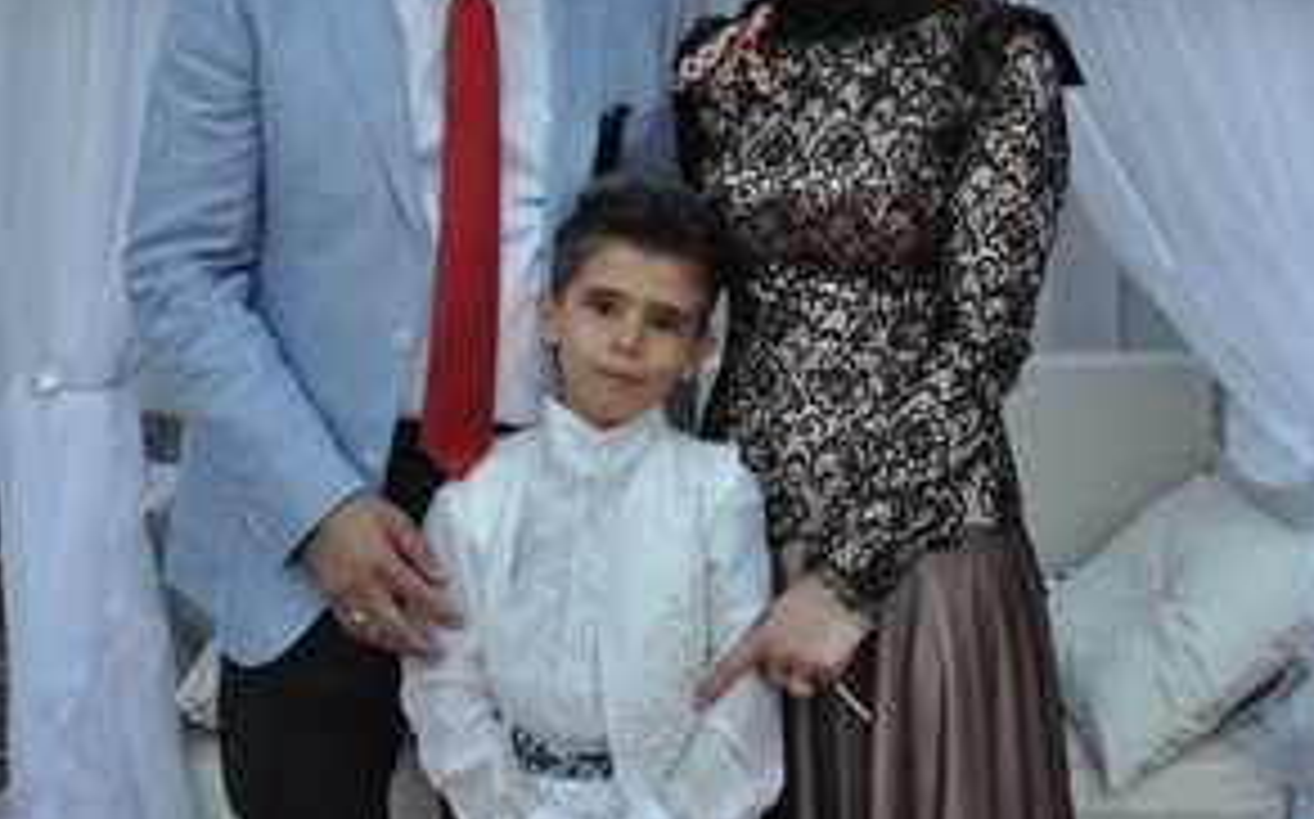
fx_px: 2183
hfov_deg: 33.5
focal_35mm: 61
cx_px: 666
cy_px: 410
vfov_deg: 21.3
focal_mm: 26
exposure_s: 1/60
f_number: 4.2
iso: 400
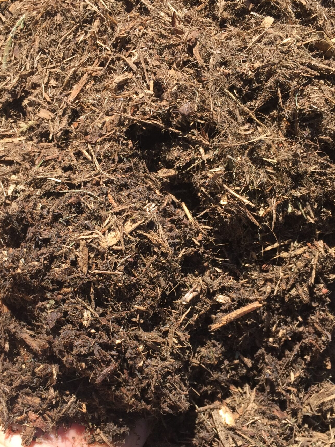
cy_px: 238
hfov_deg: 33.6
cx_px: 154
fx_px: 555
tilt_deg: -58.4
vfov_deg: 43.8
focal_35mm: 43
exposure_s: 1/942
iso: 32
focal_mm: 4.15
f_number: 2.2
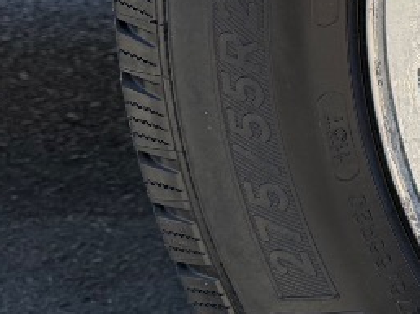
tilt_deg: -12.2
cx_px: 920
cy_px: -81
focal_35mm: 134
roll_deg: -0.3
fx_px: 1624
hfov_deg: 12.4
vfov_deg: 10.8
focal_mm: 6.76
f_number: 1.78
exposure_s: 1/992
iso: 80
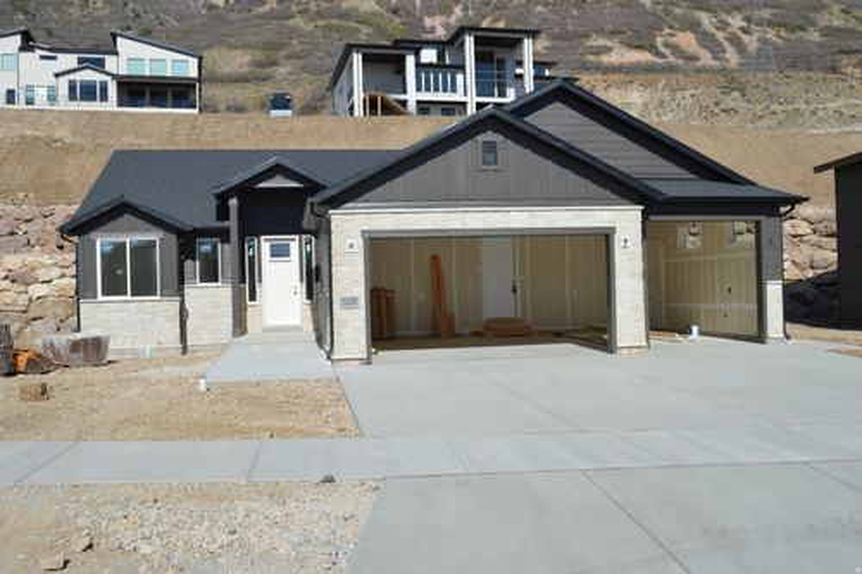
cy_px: 287
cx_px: 431
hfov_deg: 57.2
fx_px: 790
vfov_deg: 39.9
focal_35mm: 33
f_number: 9
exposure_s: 1/320
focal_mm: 22
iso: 100
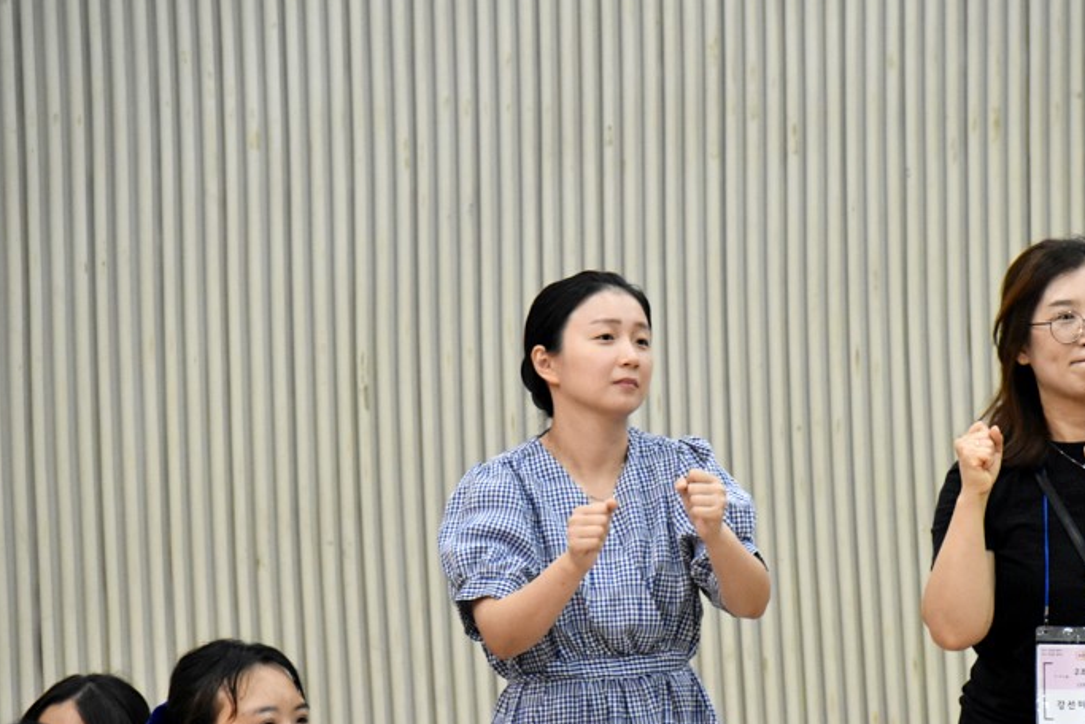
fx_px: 10422
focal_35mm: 346
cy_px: 451
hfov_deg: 6.0
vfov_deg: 4.0
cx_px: 642
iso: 2800
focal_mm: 175
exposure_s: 1/125
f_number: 6.3
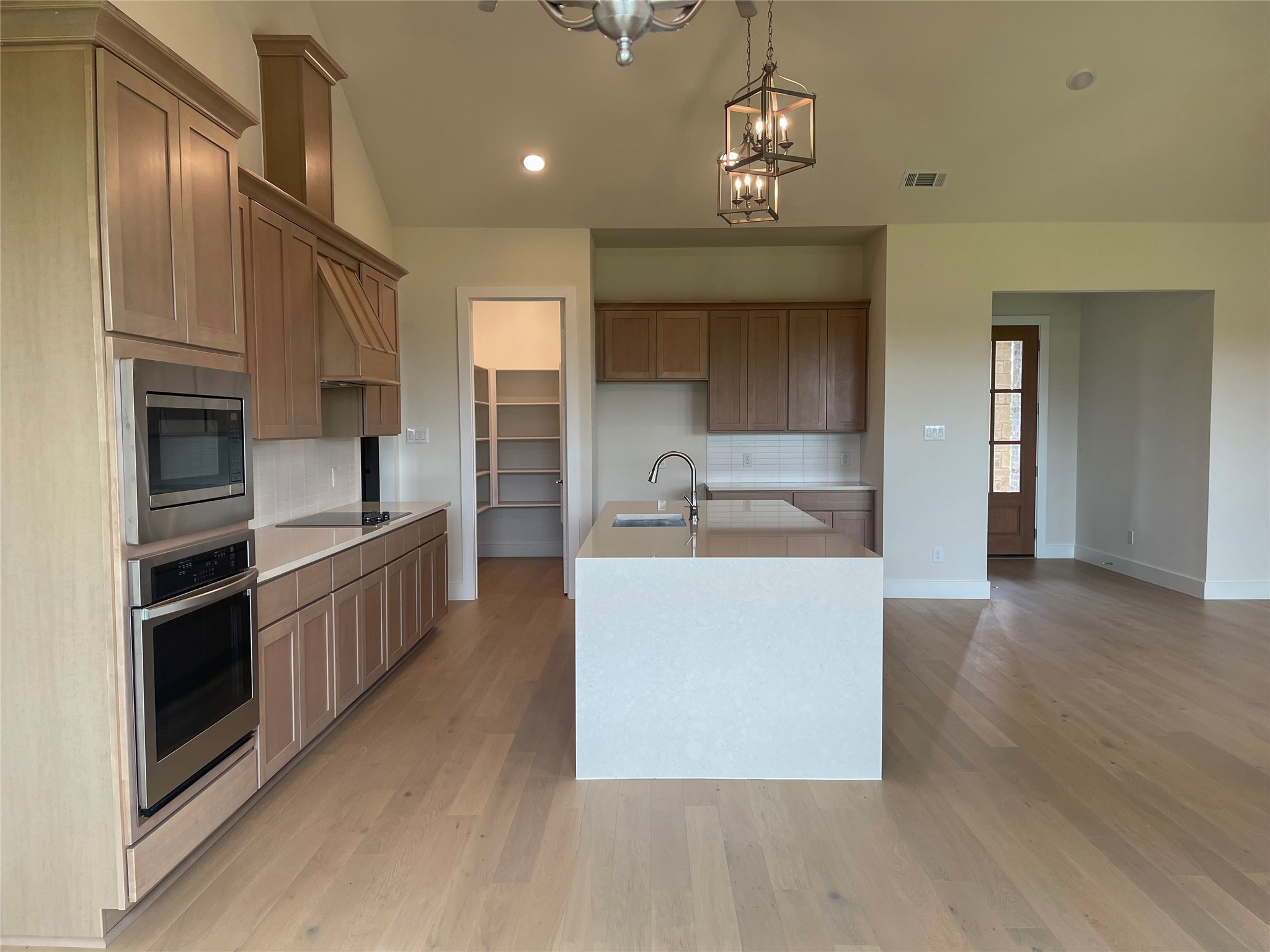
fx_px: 917
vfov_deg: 54.9
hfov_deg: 69.4
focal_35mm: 25
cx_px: 635
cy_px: 476
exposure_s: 1/120
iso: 50
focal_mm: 5.1
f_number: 1.6
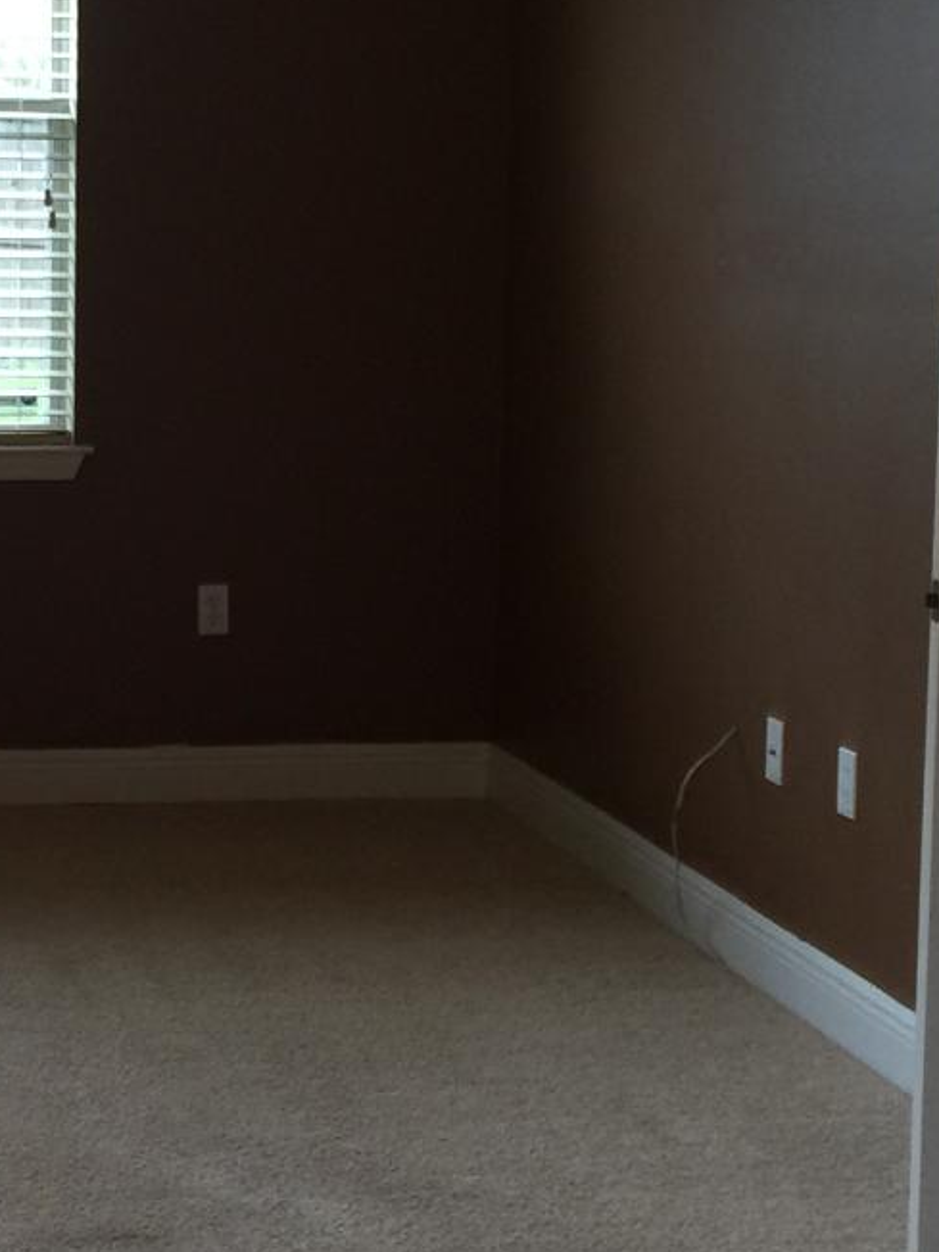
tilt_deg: -7.1
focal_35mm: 89
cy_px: 463
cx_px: -88
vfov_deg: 22.0
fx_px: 3219
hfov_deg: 16.1
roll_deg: +0.3
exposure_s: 1/15
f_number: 2.2
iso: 40
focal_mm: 4.15
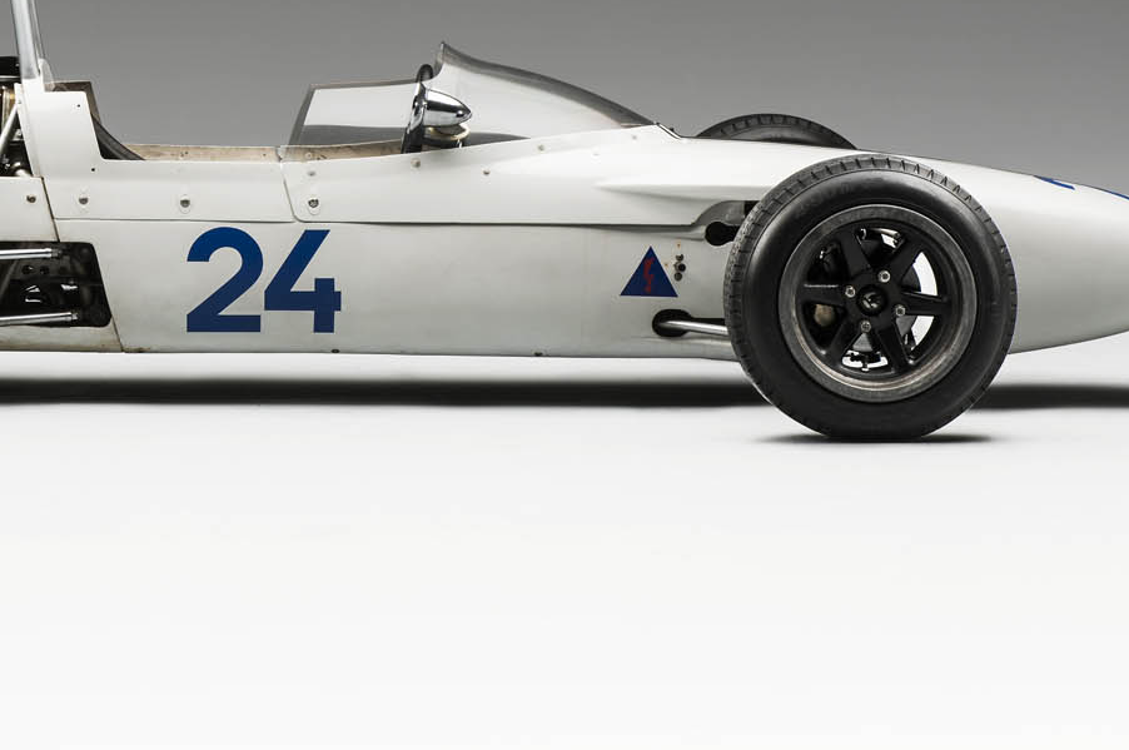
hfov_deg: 13.7
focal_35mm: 149
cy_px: 40
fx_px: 4667
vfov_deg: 9.1
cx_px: 270
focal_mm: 70
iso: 100
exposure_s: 1.3
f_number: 16
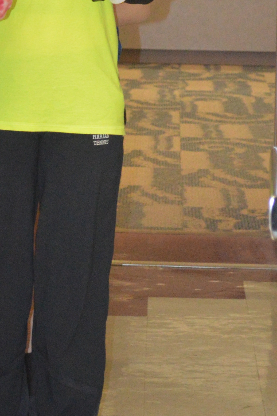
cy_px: -54
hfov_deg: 6.7
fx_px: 2354
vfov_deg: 10.0
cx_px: -55
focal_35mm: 204
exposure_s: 1/60
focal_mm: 40
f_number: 5.3
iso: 2000
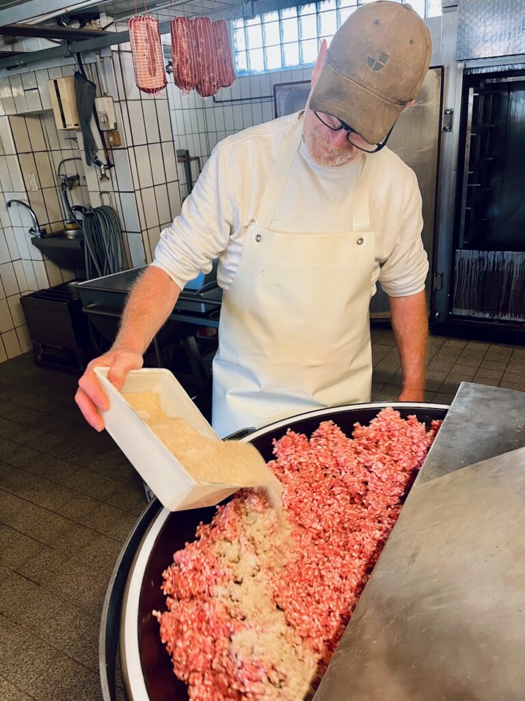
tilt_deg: -22.3
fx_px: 526
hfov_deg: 53.1
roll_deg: +3.5
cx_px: 262
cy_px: 350
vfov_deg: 67.3
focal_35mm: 26
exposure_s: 1/50
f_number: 1.6
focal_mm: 5.1
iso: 100
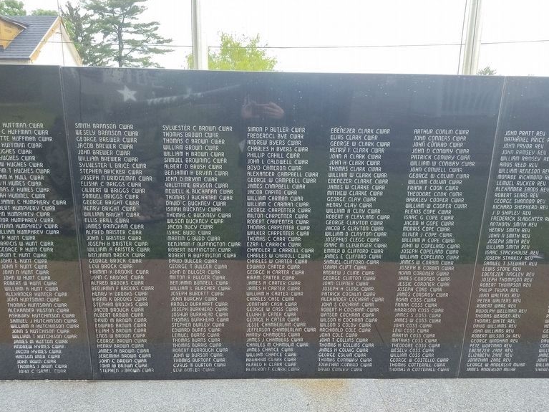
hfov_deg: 71.6
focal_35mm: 24
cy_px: 209
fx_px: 381
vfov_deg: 56.8
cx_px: 269
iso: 100
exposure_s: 1/243
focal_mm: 5.56
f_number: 1.8
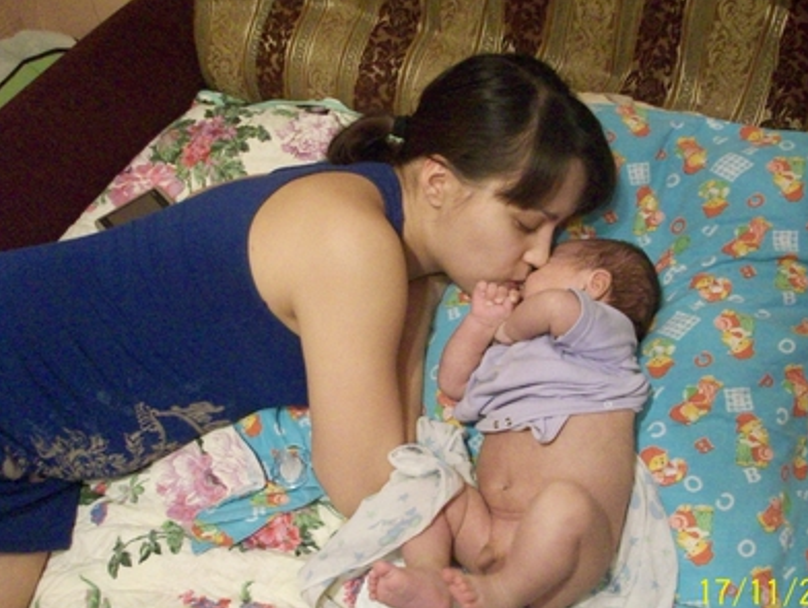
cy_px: 328
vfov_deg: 36.9
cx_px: 449
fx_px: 911
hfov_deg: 47.7
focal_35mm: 39
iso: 800
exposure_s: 1/23.6
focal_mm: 5.7
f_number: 2.8
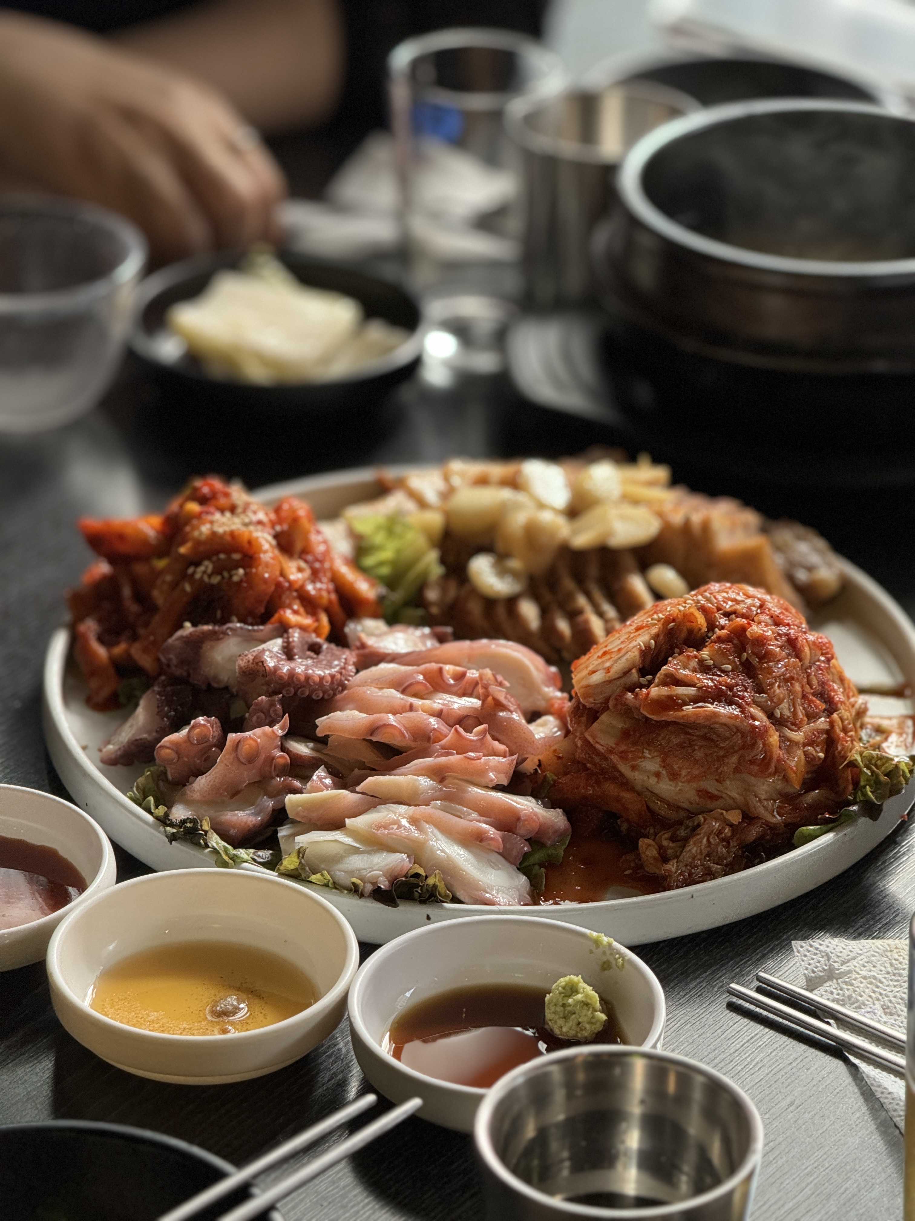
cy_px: 610
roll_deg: -2.1
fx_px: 4229
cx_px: 458
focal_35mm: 120
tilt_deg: -27.9
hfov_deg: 12.3
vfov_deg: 16.4
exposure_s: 1/60
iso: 250
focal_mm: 15.66
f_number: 2.8
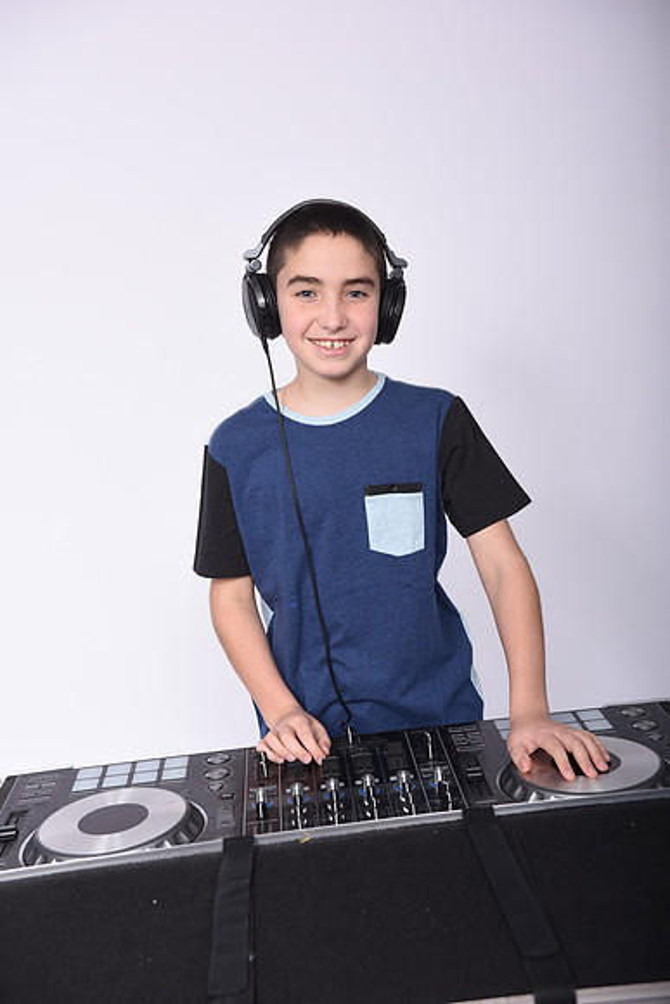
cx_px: 335
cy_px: 502
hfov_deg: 30.5
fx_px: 1228
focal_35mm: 44
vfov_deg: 44.5
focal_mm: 44
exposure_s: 1/250
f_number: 8
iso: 200
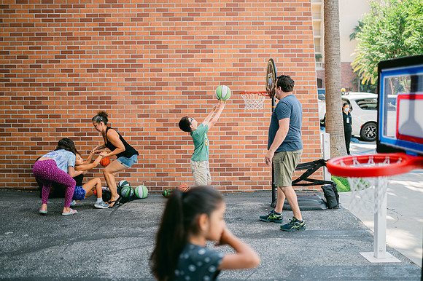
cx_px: 212
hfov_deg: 53.7
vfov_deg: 37.3
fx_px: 418
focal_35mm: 36
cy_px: 140
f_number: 1.4
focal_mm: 35
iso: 100
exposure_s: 1/1000
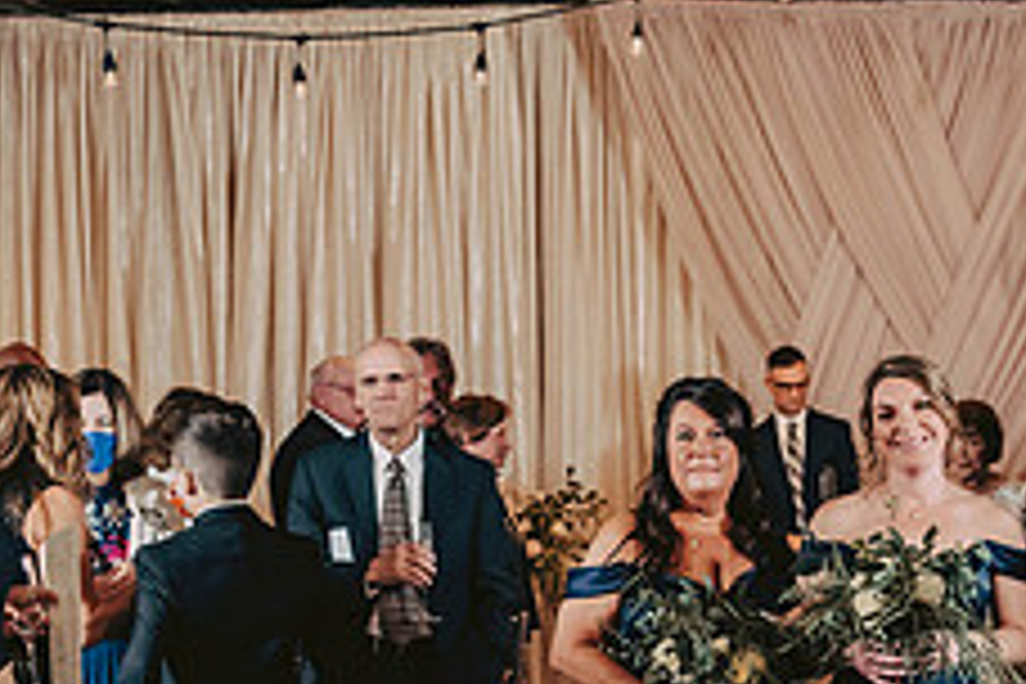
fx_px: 3049
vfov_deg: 12.7
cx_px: 680
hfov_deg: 19.0
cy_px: 610
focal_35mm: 107
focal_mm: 42
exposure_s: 1/250
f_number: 3.2
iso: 2000
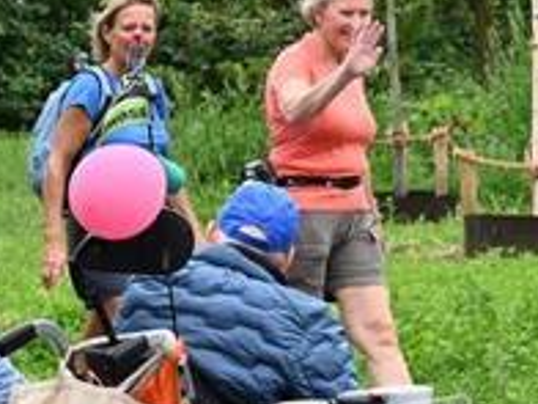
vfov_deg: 4.9
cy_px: 180
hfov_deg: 6.5
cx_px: -151
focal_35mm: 302
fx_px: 4694
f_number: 5.6
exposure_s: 1/250
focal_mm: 62
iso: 160
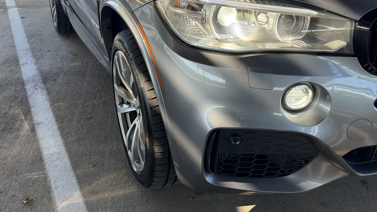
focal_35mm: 40
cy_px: 83
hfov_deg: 50.3
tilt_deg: -21.7
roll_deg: +0.1
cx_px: 215
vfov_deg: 29.6
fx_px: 400
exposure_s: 1/252
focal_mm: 6.93
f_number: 1.8
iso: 125
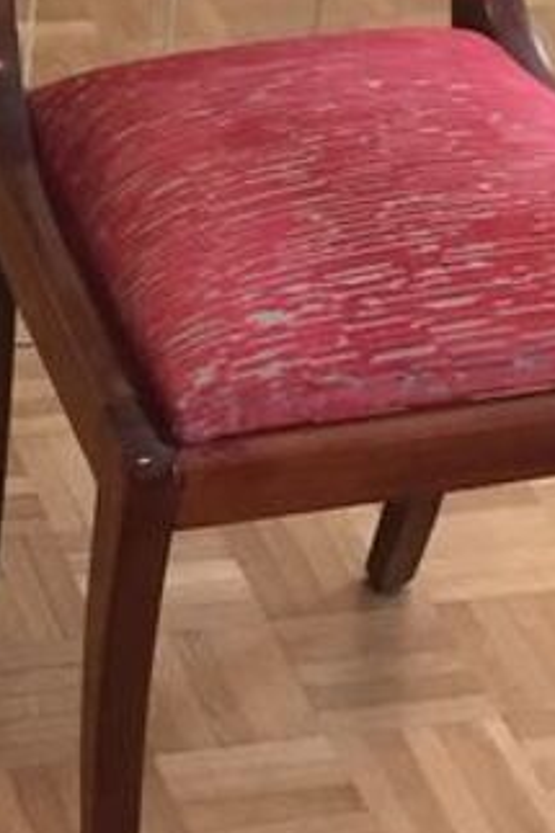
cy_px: 342
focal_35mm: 133
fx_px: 3079
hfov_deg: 10.0
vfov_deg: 15.4
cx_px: -240
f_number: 2.4
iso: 100
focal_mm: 3.3
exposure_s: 1/33
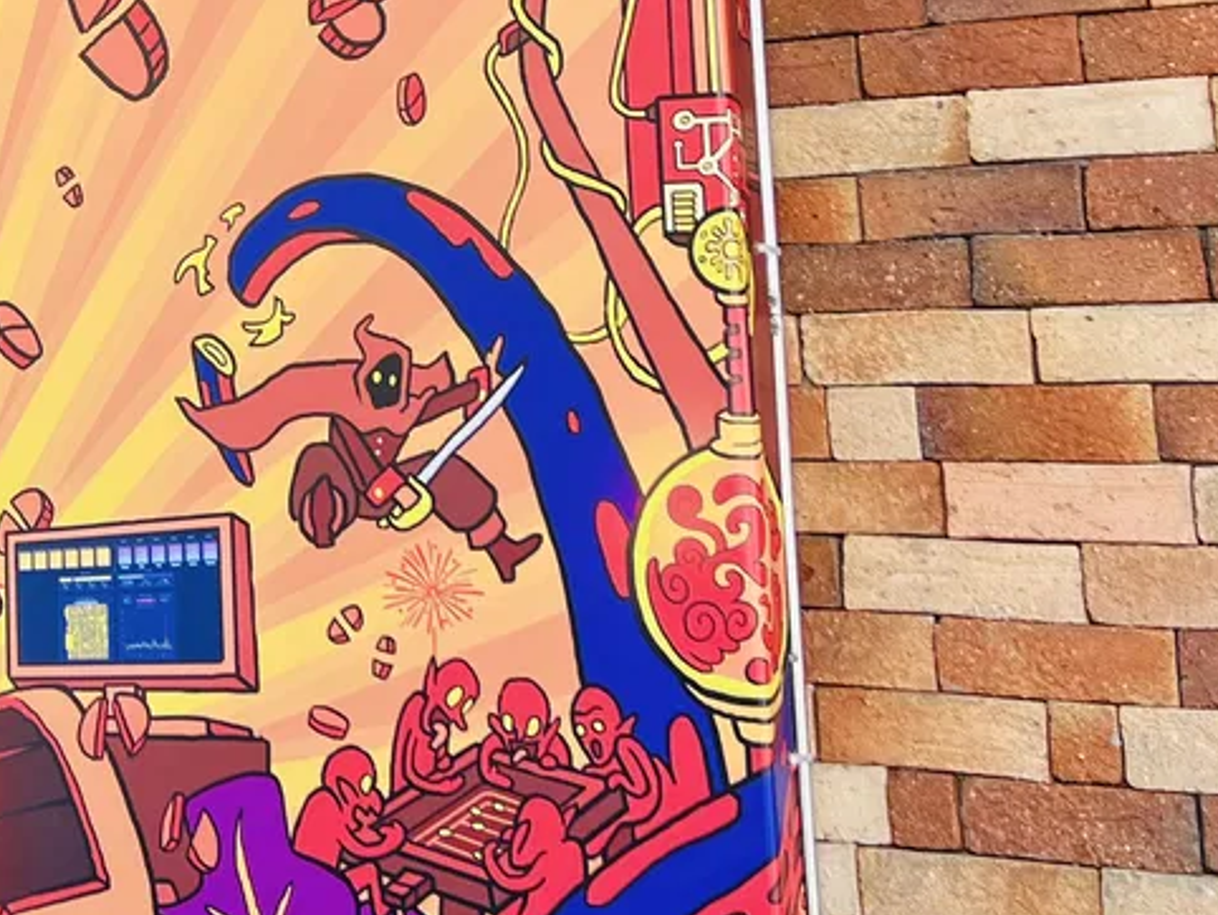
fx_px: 2429
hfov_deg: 26.3
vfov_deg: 20.2
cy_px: -124
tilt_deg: +15.4
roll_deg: -0.7
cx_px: -58
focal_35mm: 69
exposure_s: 1/155
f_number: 1.5
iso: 40
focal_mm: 5.7
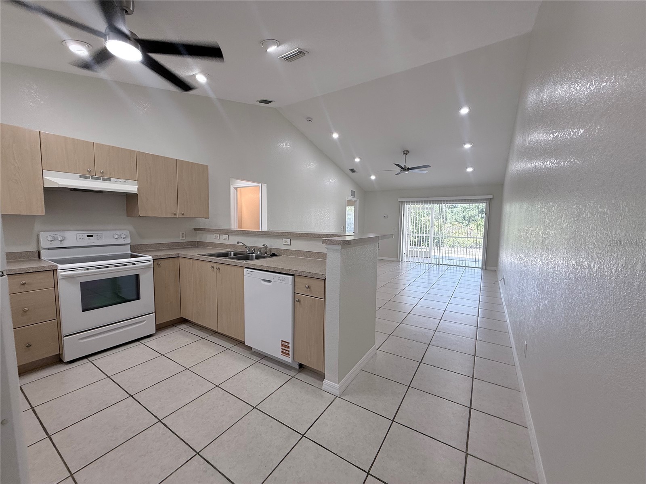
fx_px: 261
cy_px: 242
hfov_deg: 102.1
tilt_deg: -3.6
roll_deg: -1.0
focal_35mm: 14
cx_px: 323
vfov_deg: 85.7
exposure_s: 1/120
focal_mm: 2.22
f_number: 2.2
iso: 80
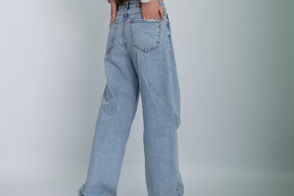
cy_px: 4
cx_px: 137
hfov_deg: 24.8
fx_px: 670
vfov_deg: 16.3
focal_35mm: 82
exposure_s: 1/200
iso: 125
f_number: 2.5
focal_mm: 50
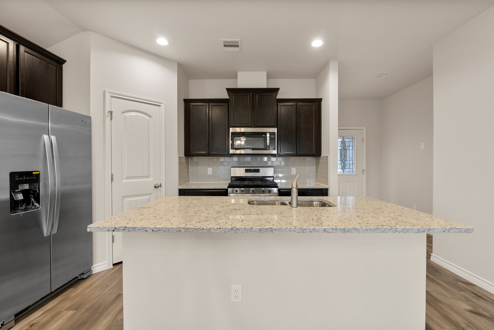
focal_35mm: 16
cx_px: 247
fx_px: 220
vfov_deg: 73.8
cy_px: 165
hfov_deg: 96.7
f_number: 8
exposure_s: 1/8
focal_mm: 16
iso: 640
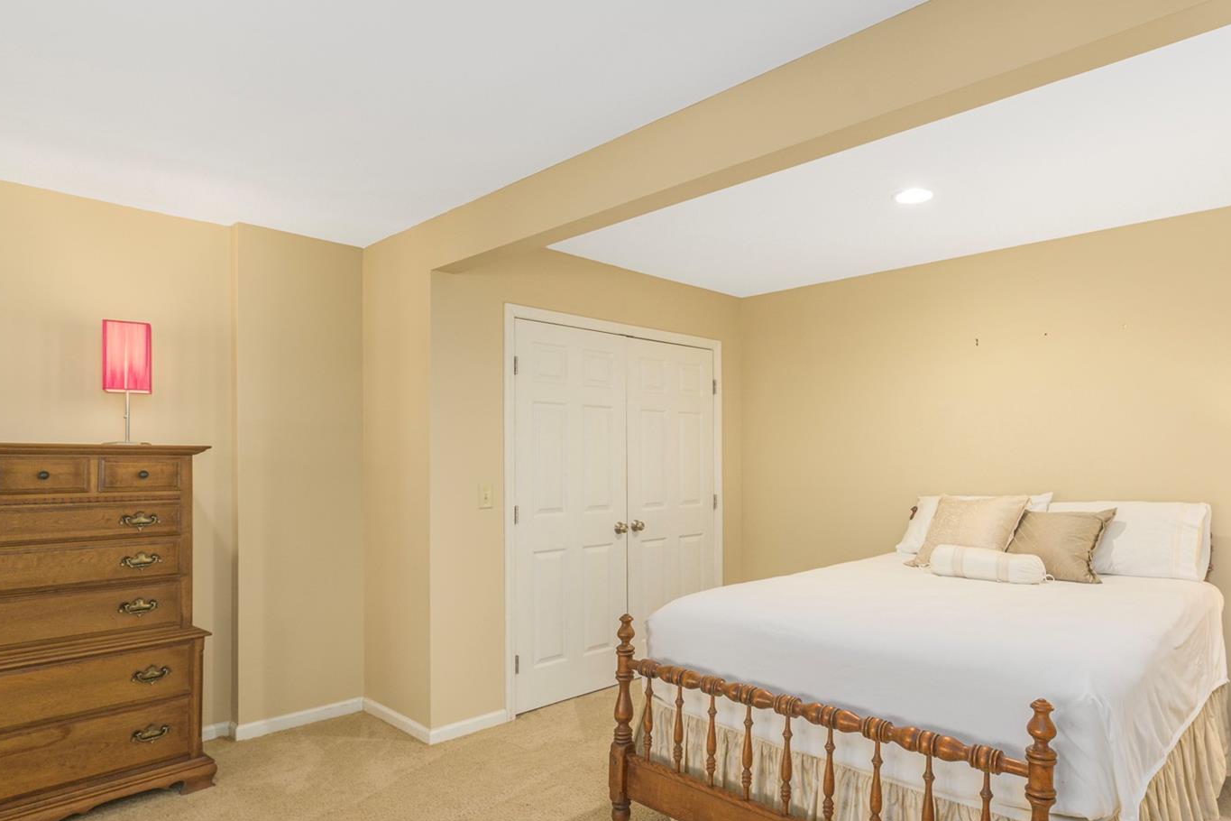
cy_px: 457
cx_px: 714
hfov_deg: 80.6
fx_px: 718
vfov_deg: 59.3
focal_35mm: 21
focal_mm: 14
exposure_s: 1/200
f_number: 8
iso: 320
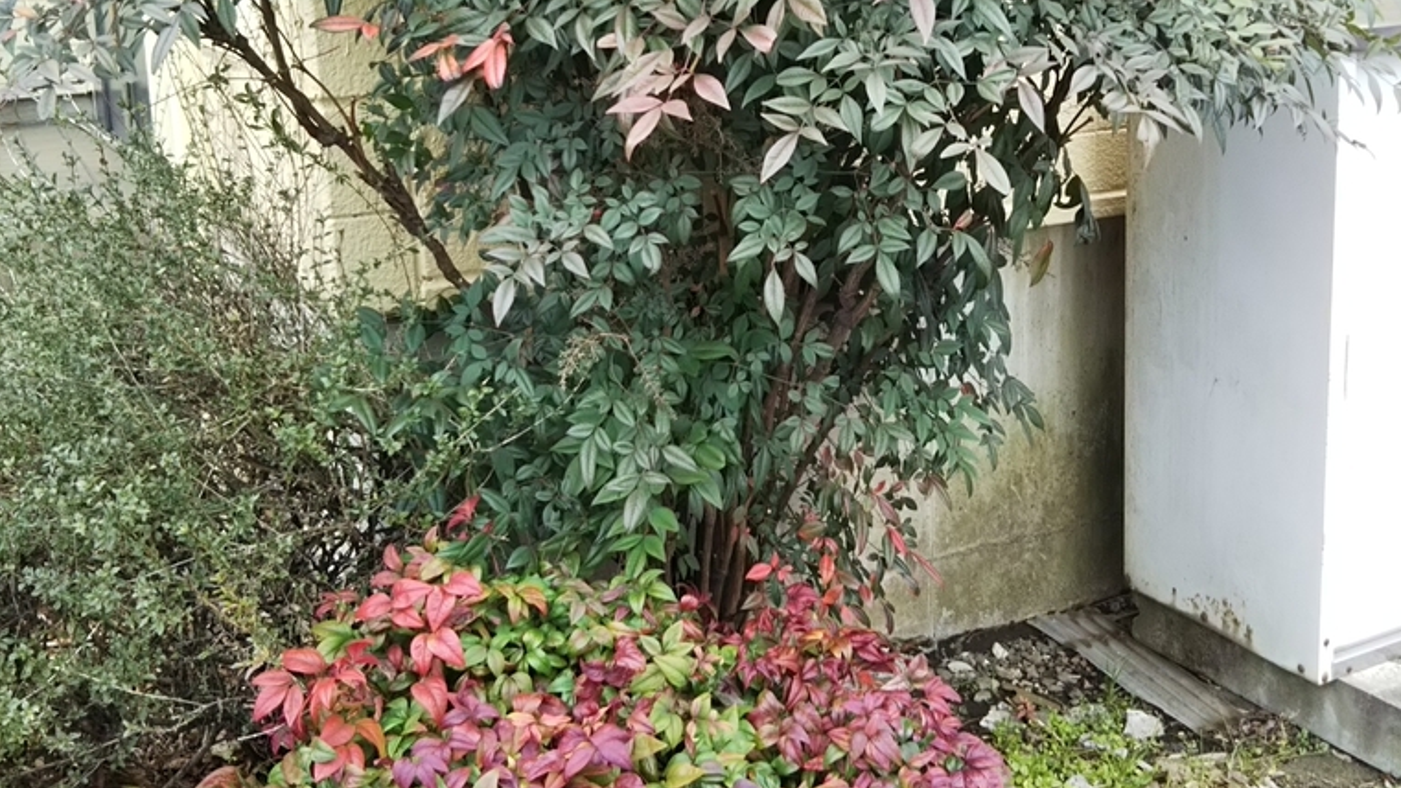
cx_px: 705
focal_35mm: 44
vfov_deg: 27.0
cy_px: 278
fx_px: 1634
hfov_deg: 46.4
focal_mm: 4
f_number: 2.2
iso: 40
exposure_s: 1/60
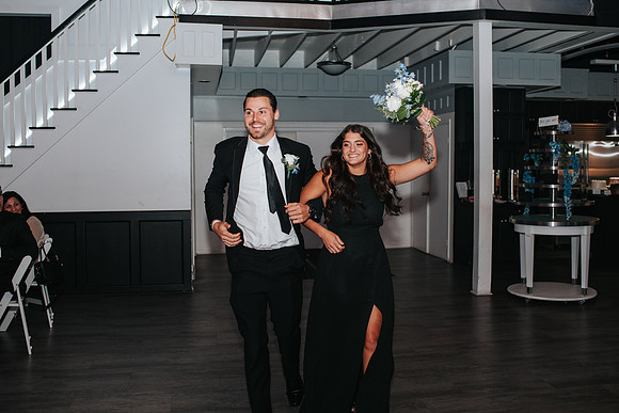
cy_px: 194
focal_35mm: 38
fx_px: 659
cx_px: 310
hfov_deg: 50.3
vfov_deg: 34.8
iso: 1000
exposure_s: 1/200
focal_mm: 35
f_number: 2.8
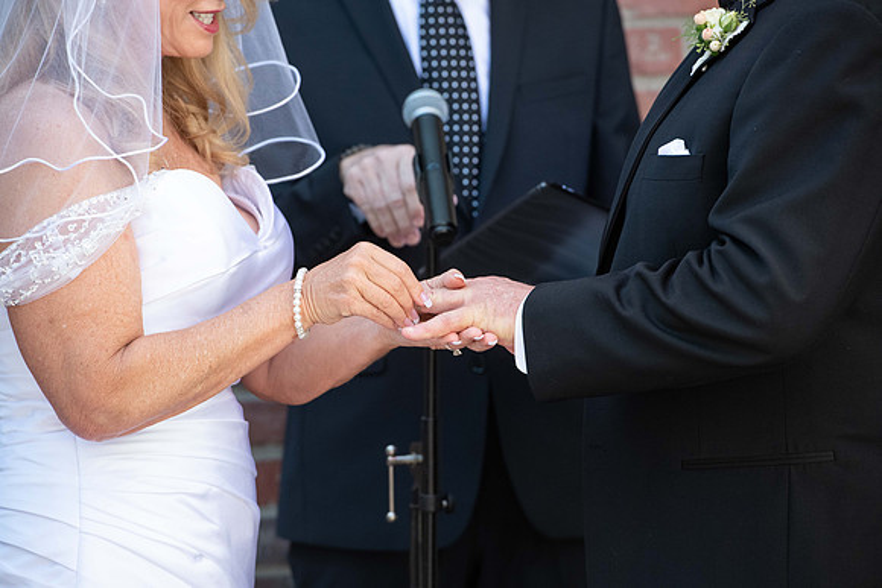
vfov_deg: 6.9
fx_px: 4901
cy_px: 294
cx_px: 441
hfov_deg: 10.3
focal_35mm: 200
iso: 1250
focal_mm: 200
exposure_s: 1/640
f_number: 5
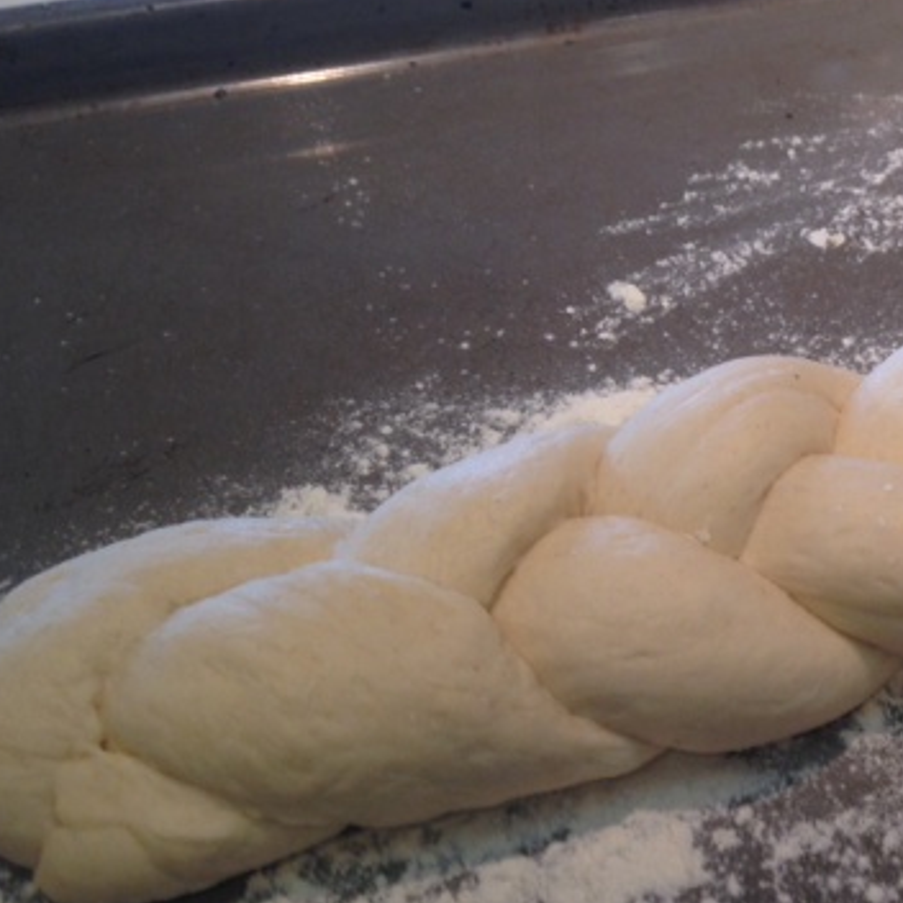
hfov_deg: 31.0
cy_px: 534
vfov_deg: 32.1
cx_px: 780
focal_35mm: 53
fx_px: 1564
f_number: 2.4
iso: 64
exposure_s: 1/20
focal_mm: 4.12
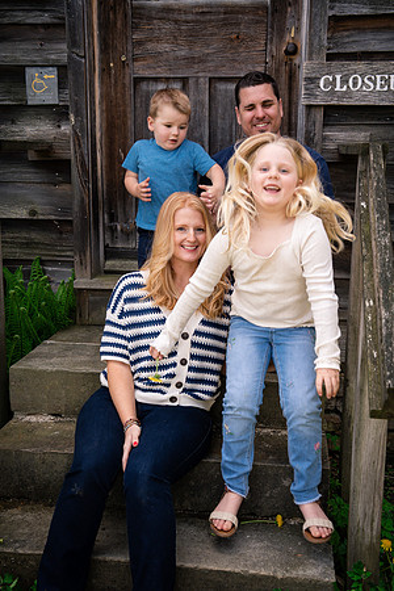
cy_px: 296
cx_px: 197
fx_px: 706
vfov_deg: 45.4
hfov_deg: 31.2
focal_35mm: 43
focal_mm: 43
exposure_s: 1/250
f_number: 5.6
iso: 125
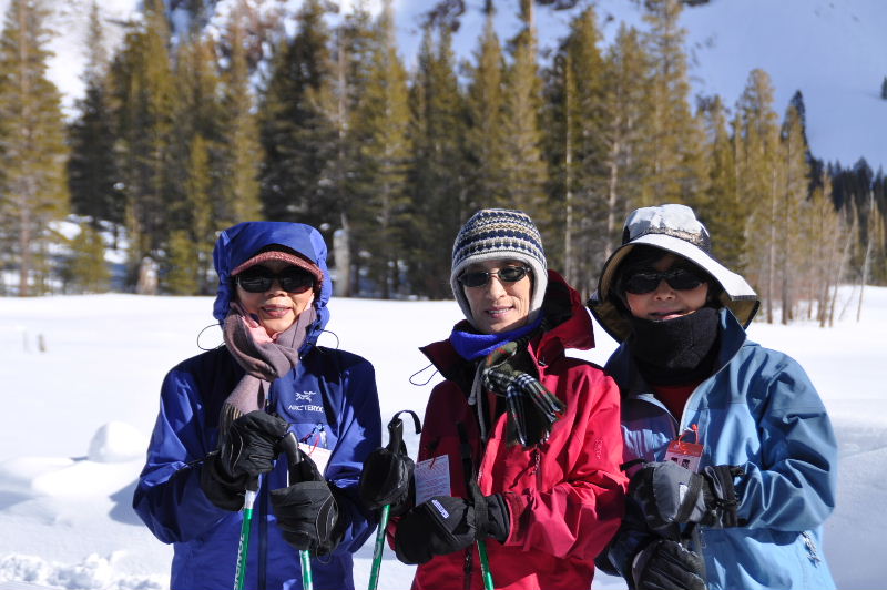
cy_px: 295
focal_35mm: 105
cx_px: 444
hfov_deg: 19.5
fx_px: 2585
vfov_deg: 13.0
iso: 200
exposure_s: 1/1000
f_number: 8
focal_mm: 70
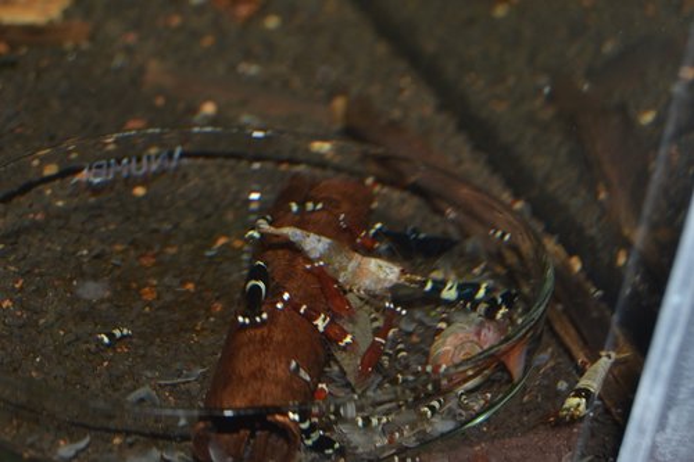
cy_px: 231
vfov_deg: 16.5
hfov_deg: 24.6
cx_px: 347
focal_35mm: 82
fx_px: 1590
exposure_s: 1/60
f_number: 8
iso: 100
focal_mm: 55
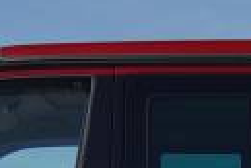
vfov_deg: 5.2
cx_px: 185
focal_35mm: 260
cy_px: 217
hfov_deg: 7.9
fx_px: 1816
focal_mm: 35
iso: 200
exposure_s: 1/1000
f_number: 5.6
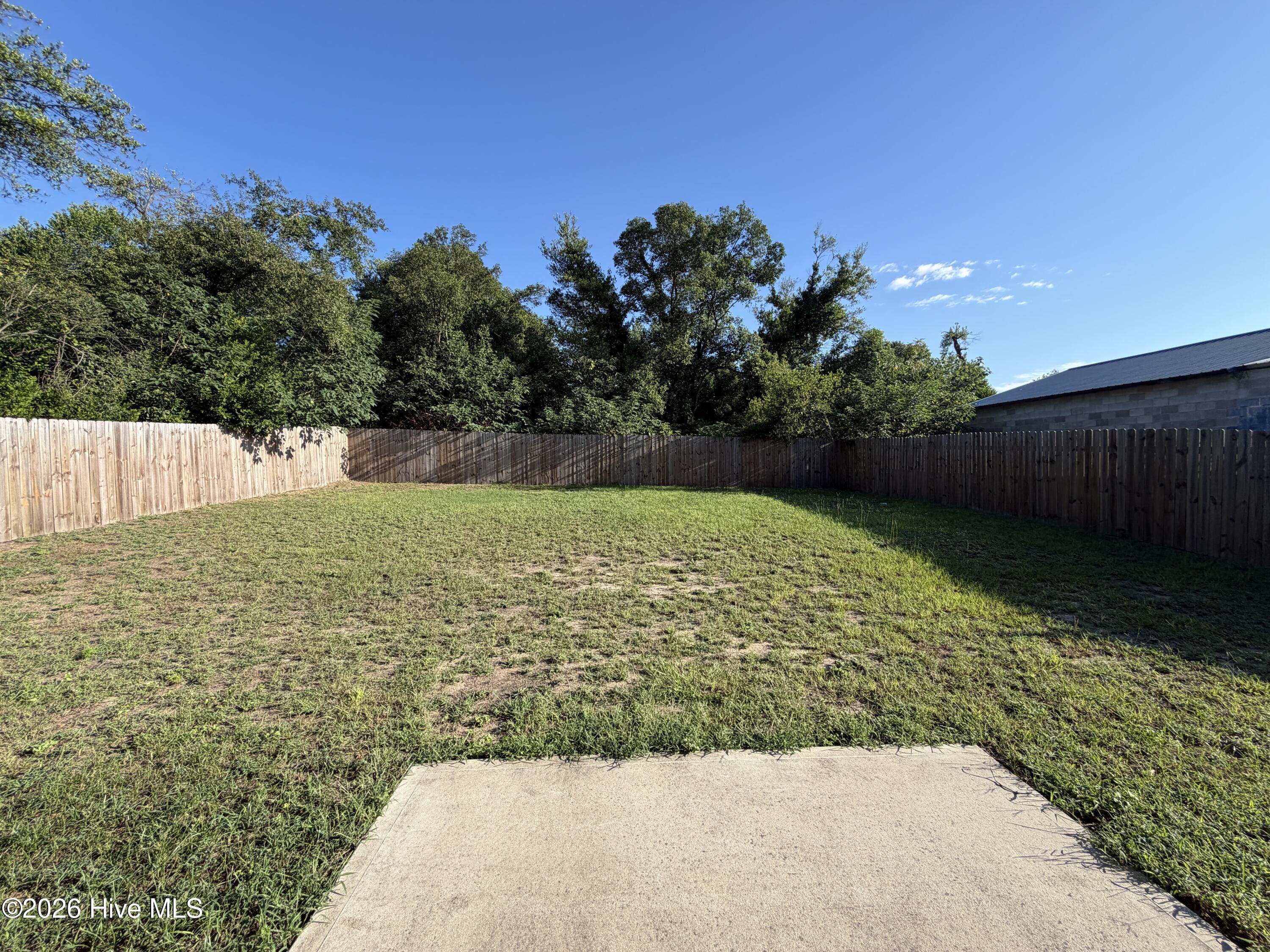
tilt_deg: -2.0
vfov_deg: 85.7
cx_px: 635
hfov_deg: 102.1
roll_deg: +1.8
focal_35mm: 14
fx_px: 514
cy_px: 476
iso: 40
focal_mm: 2.22
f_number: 2.2
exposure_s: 1/770
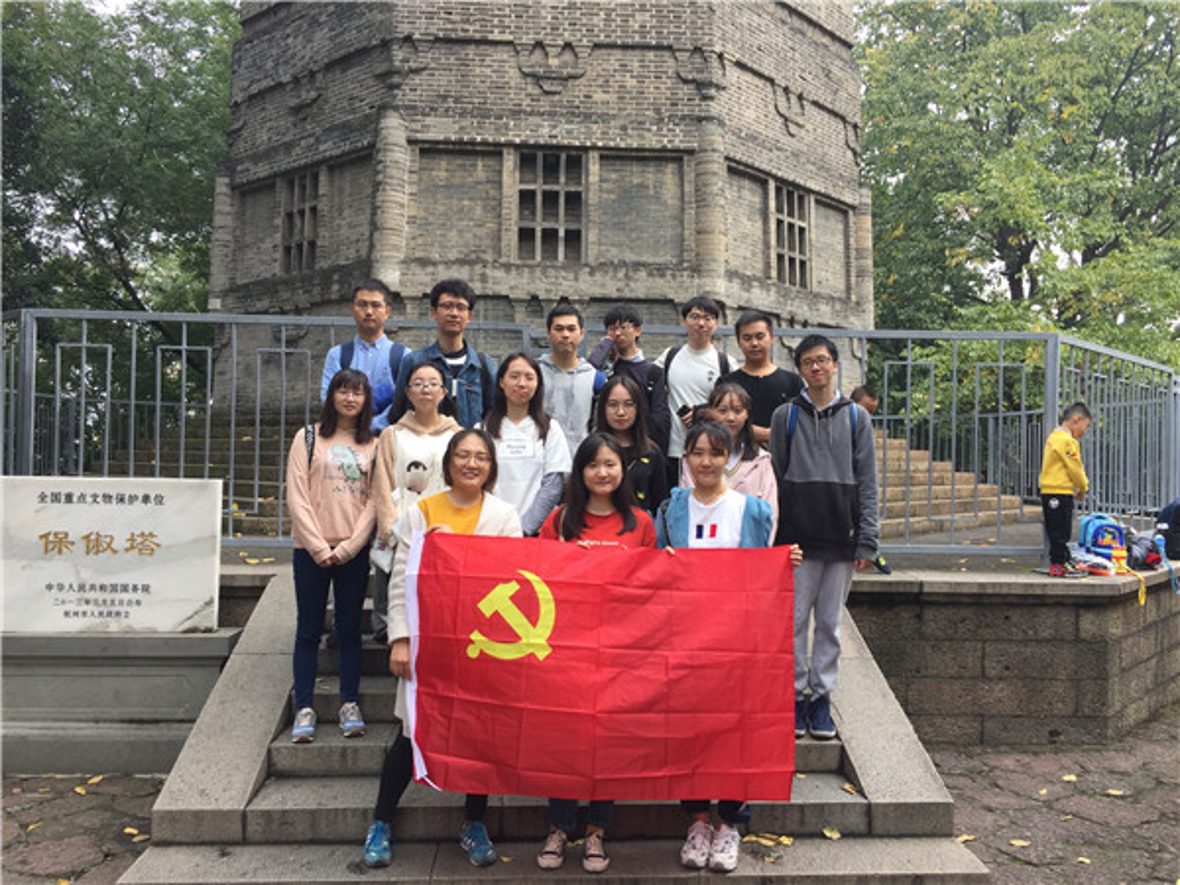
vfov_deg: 48.2
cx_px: 590
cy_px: 442
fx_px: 989
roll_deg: -1.5
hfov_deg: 61.7
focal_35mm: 29
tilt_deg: +0.8
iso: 32
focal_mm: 4.15
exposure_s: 1/286
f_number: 2.2
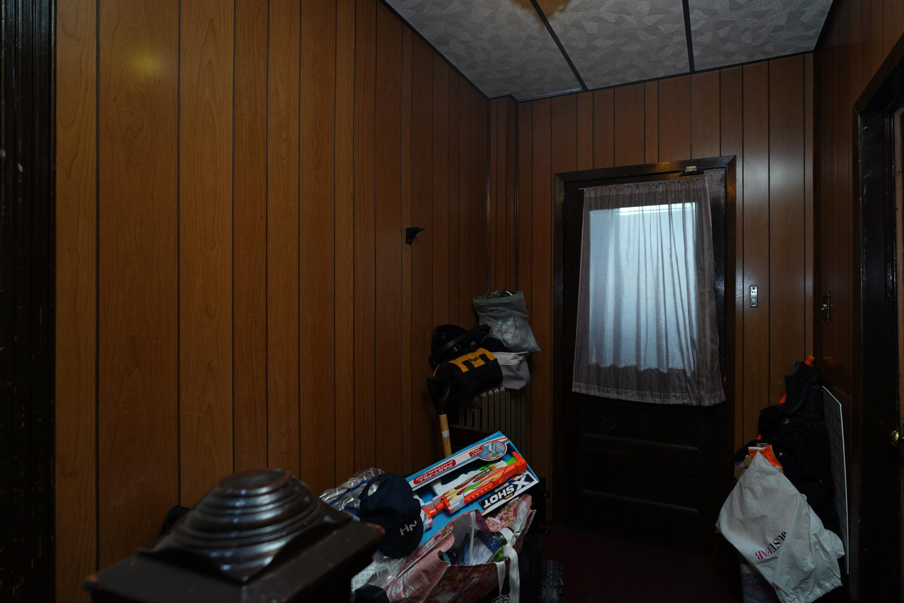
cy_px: 304
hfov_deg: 86.0
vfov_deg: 64.5
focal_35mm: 19
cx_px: 534
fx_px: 477
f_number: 4
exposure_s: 1/6
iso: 64
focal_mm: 16
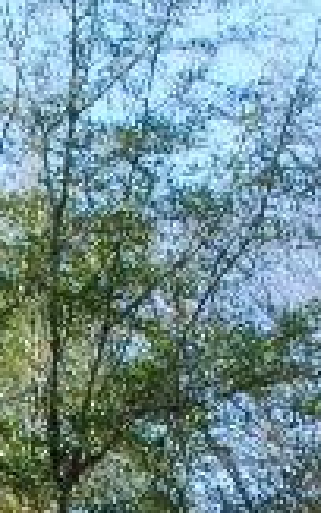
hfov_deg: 5.1
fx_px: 3496
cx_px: -384
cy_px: 1015
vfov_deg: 8.0
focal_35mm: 250
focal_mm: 26
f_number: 9
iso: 200
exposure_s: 1/125
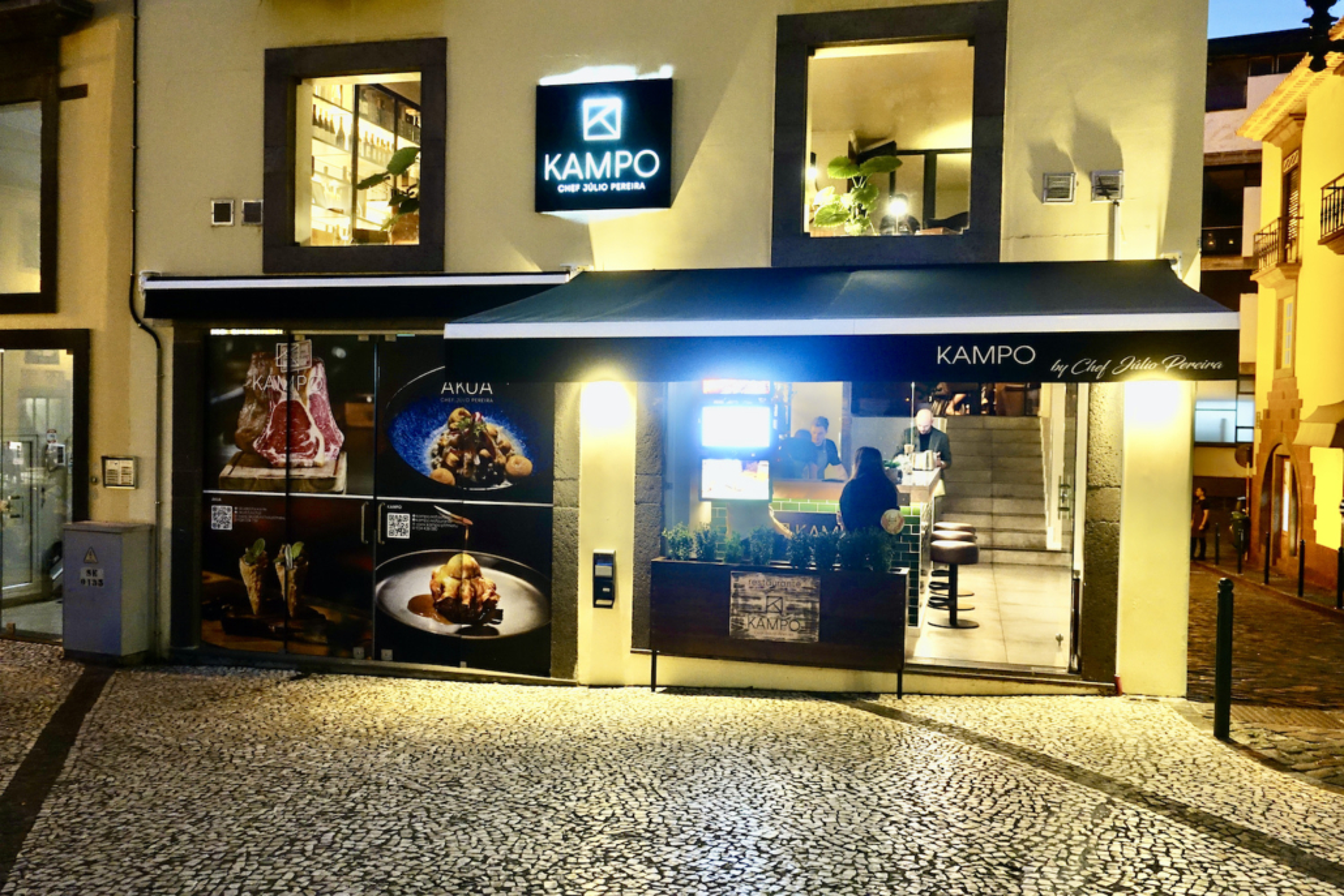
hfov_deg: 60.3
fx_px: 1157
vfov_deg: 42.3
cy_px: 448
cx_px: 672
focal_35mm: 31
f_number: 2.5
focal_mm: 11.45
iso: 800
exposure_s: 1/20
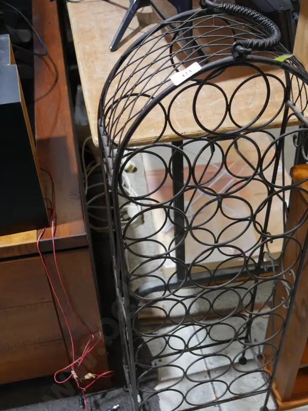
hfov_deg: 33.5
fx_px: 510
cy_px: 228
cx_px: 184
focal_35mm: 43
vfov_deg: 43.8
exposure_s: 1/60
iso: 500
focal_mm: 17
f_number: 4
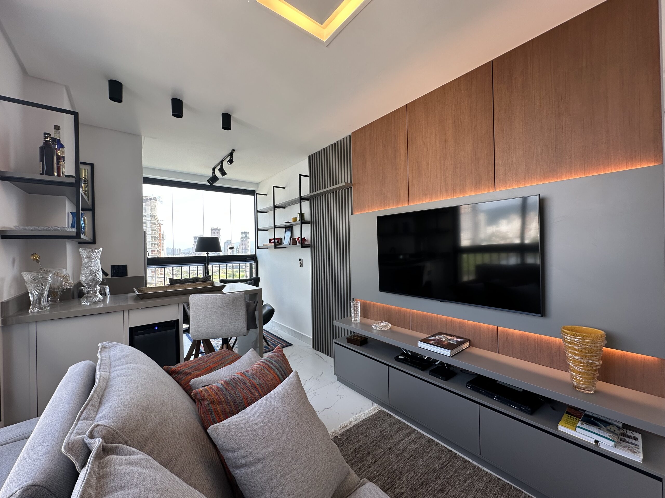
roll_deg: +1.0
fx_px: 269
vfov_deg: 85.7
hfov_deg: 102.1
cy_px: 249
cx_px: 332
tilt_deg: -0.5
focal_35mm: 14
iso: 40
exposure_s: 1/115
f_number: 2.2
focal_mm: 2.22
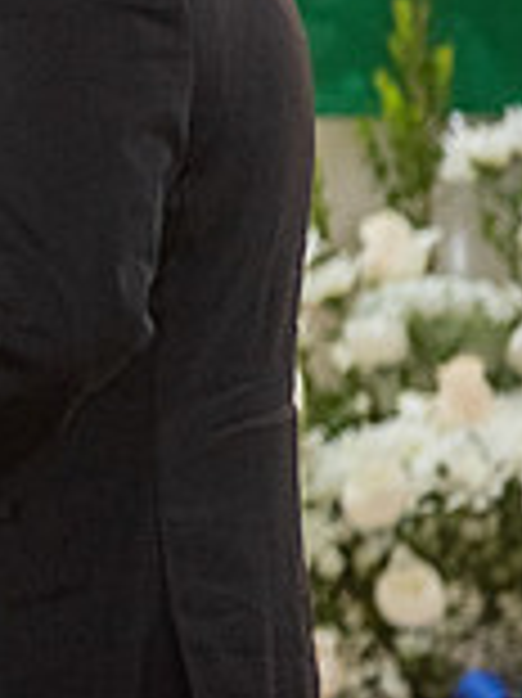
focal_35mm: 720
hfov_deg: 2.1
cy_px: 20
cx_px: -684
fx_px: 14497
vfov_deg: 2.8
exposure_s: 1/160
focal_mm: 200
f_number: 2.8
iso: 2000
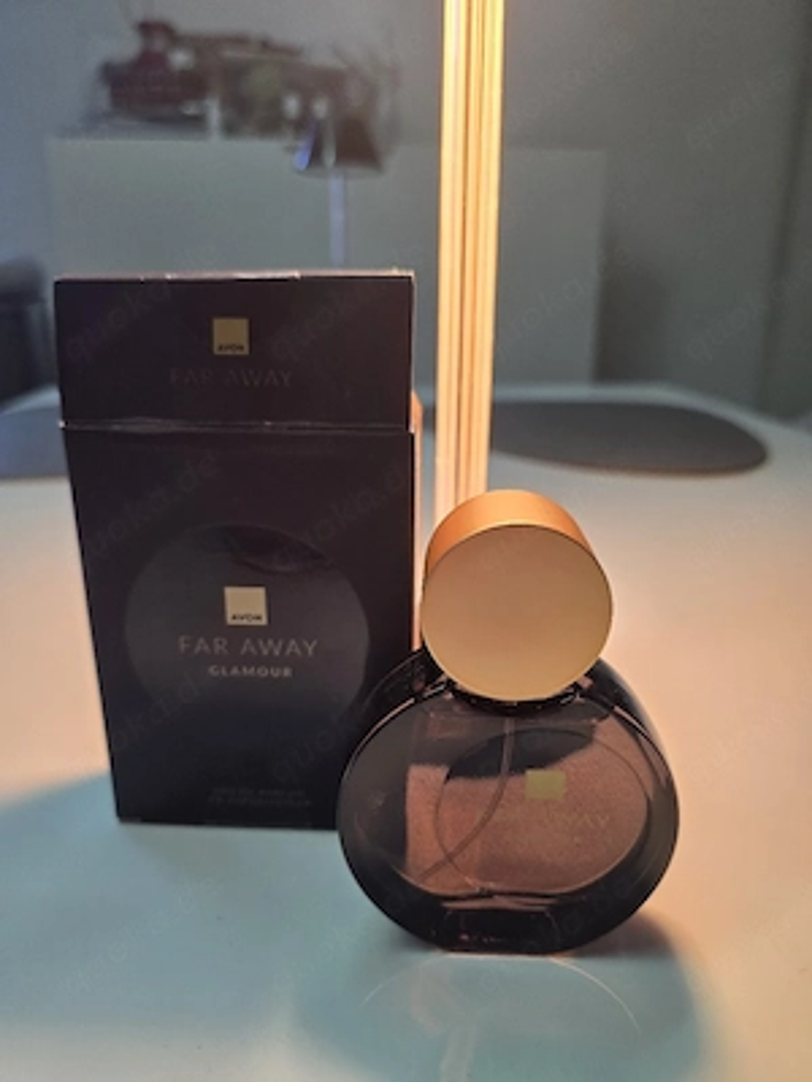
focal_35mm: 23
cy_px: 541
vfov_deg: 73.9
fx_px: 719
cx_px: 406
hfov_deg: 58.9
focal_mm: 6.3
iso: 50
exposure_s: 1/57.5
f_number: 1.7
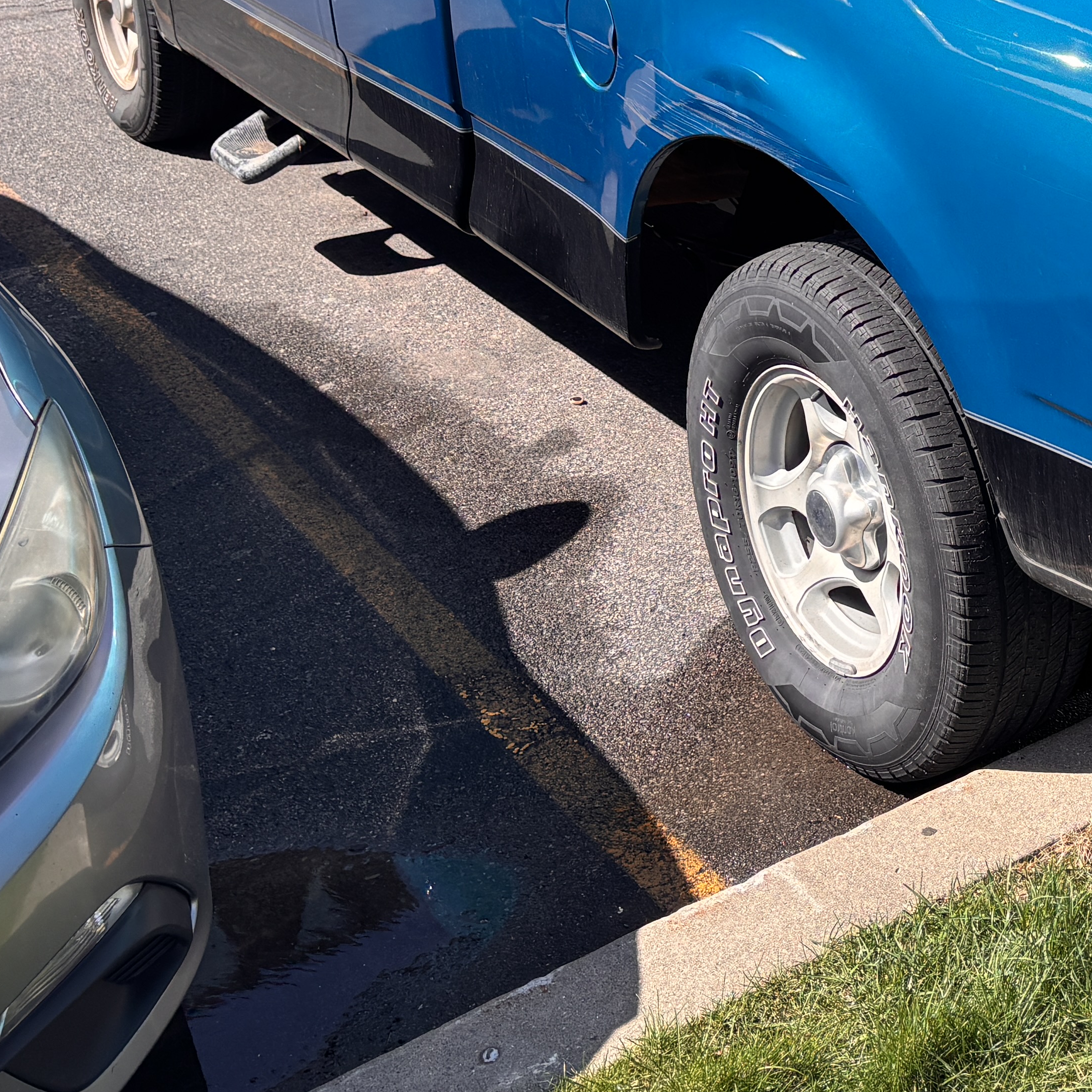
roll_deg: +0.0
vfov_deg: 27.3
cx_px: 1071
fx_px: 2141
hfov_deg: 27.1
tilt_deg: -13.6
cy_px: 44
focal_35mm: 60
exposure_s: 1/1328
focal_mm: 5.96
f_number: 1.6
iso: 50
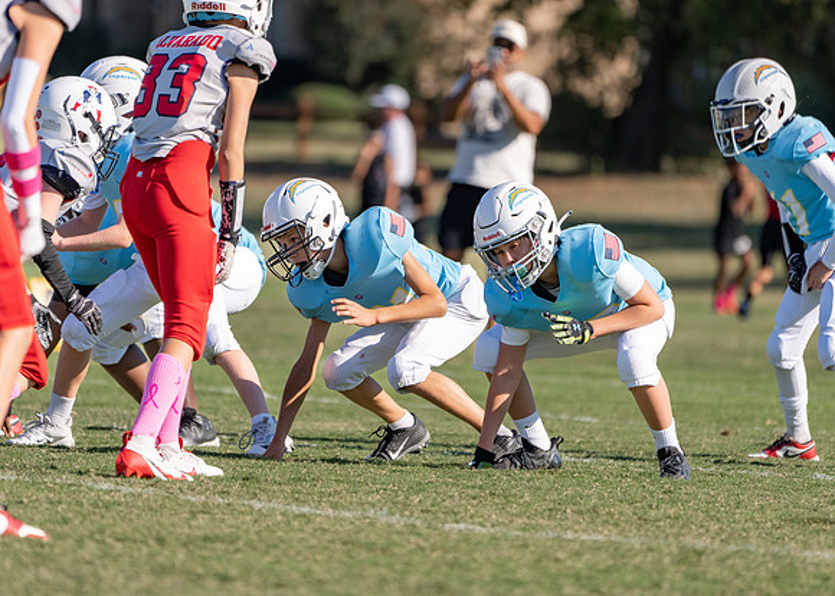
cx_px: 443
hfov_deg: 4.0
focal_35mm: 500
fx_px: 11857
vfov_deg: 2.9
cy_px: 278
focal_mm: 400
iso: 200
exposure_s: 1/1250
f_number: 5.6
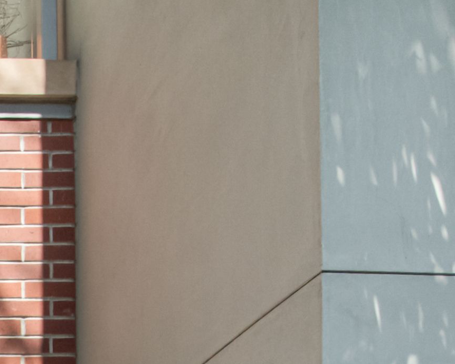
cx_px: -458
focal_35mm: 73
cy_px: 732
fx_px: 983
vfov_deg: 16.1
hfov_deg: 17.9
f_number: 5
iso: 200
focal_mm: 7
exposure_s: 1/640
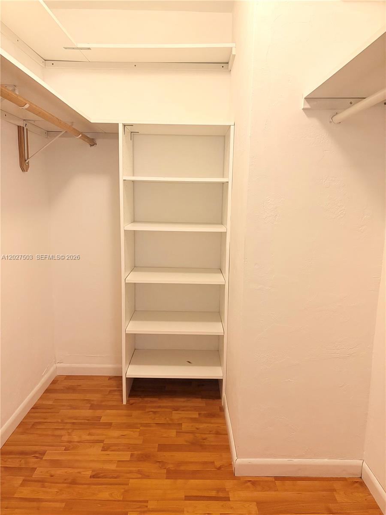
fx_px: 387
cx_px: 193
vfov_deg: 67.3
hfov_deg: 53.1
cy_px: 258
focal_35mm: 26
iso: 400
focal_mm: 5.96
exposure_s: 1/40
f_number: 1.6
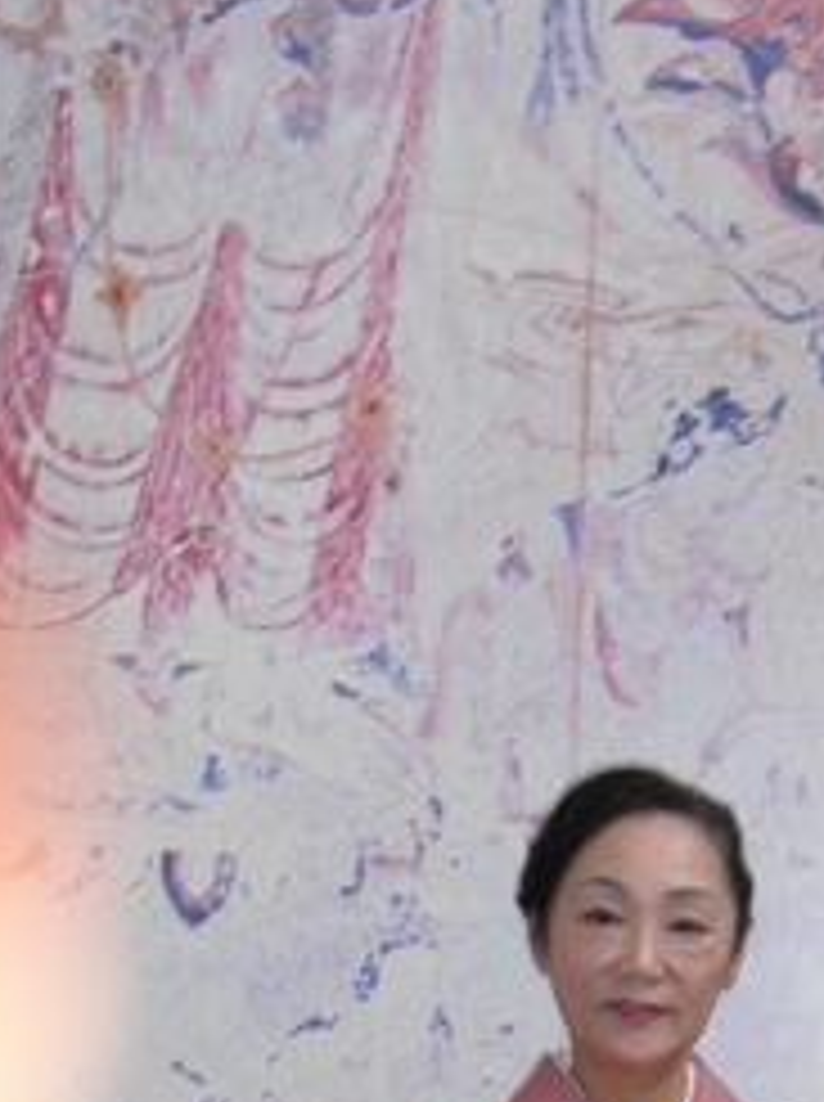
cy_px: 1444
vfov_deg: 18.6
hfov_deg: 14.7
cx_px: 880
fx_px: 3119
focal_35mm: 98
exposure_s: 1/60
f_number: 3.1
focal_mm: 6.3
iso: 200
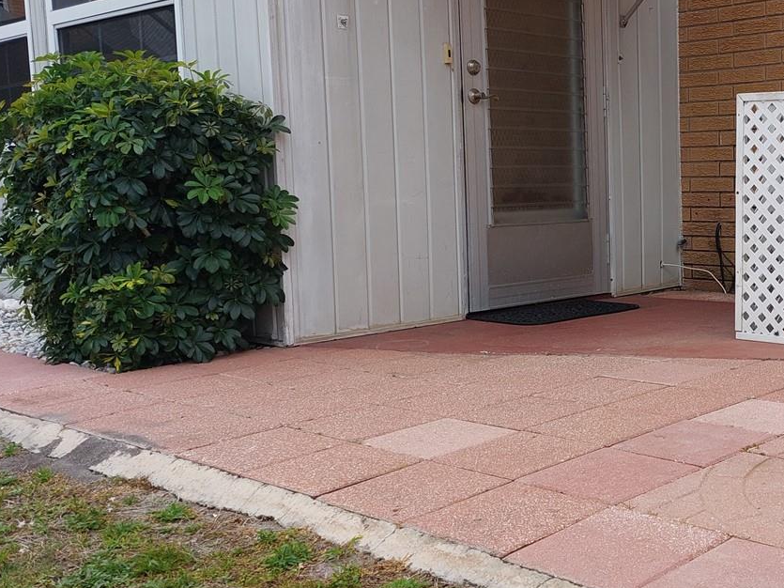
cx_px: 693
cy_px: 275
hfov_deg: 38.6
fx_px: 1042
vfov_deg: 31.5
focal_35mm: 46
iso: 25
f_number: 1.8
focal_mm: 5.23
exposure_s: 1/618
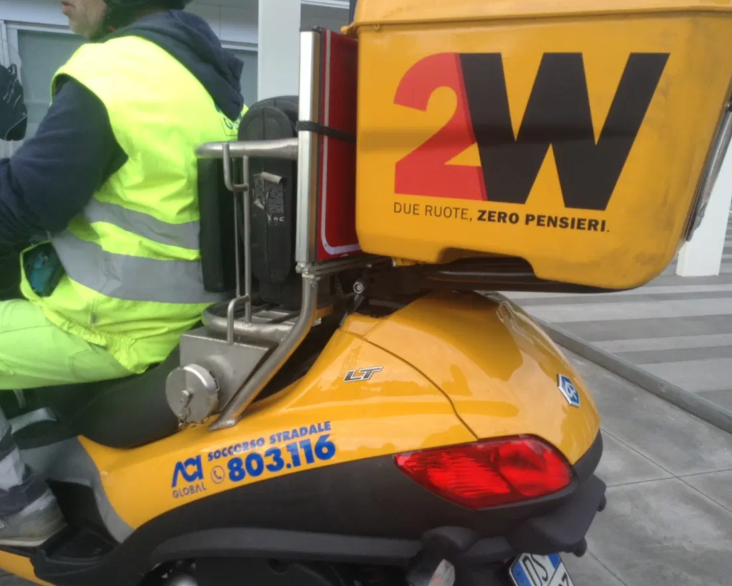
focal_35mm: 35
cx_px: 366
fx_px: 758
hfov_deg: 51.5
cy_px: 290
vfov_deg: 42.2
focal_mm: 3.3
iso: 25
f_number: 2.4
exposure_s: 1/120
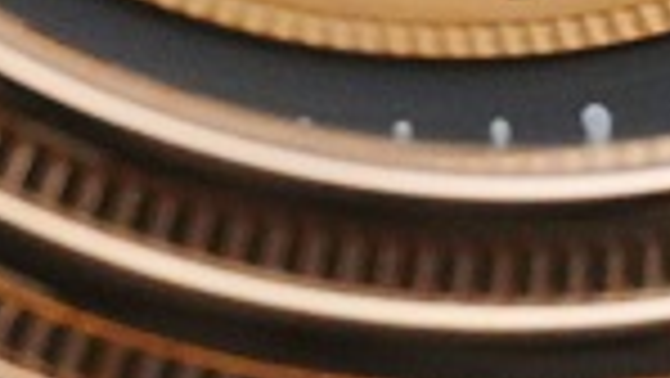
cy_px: -677
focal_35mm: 517
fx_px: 9190
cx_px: 175
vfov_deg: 2.3
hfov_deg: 4.2
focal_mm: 105
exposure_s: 1/250
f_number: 8
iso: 12800
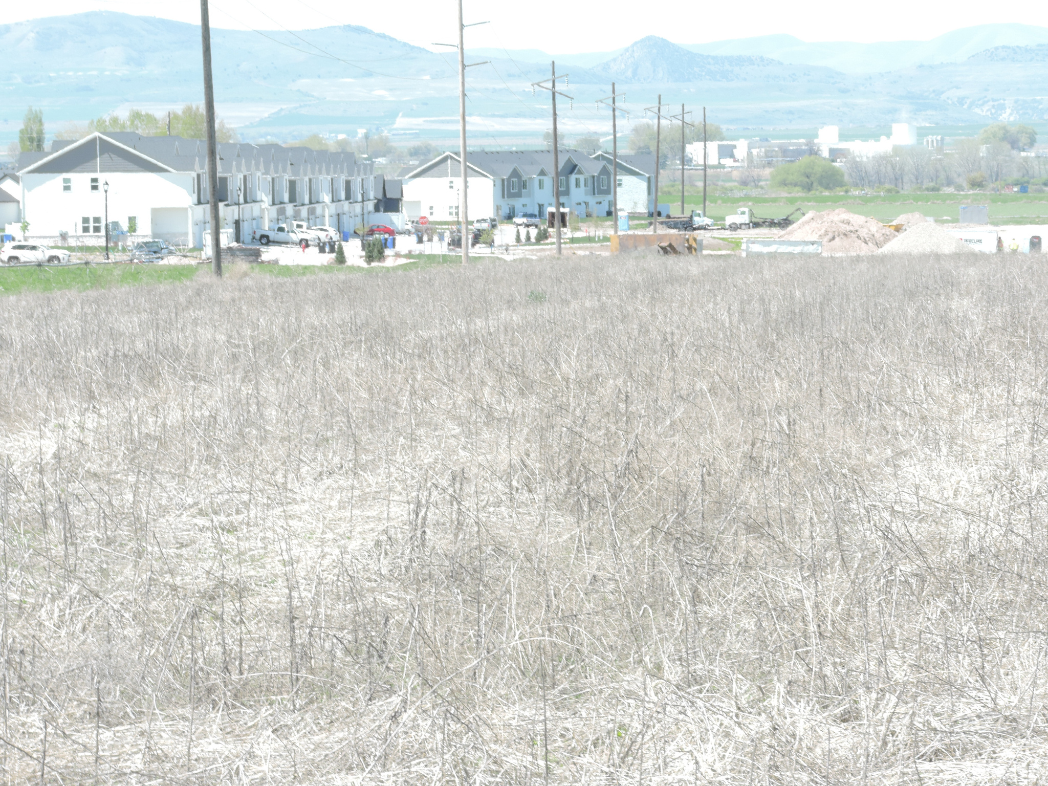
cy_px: 393
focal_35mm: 170
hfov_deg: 11.6
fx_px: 5147
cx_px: 524
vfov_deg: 8.7
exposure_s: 1/60
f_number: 8
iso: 80
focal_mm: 30.3
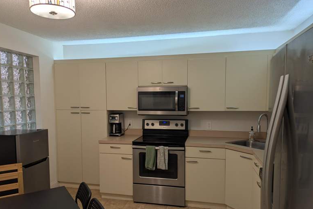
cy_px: 118
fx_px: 235
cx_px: 151
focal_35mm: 27
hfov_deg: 67.3
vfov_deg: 47.9
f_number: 1.89
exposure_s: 1/120
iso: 68
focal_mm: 5.43
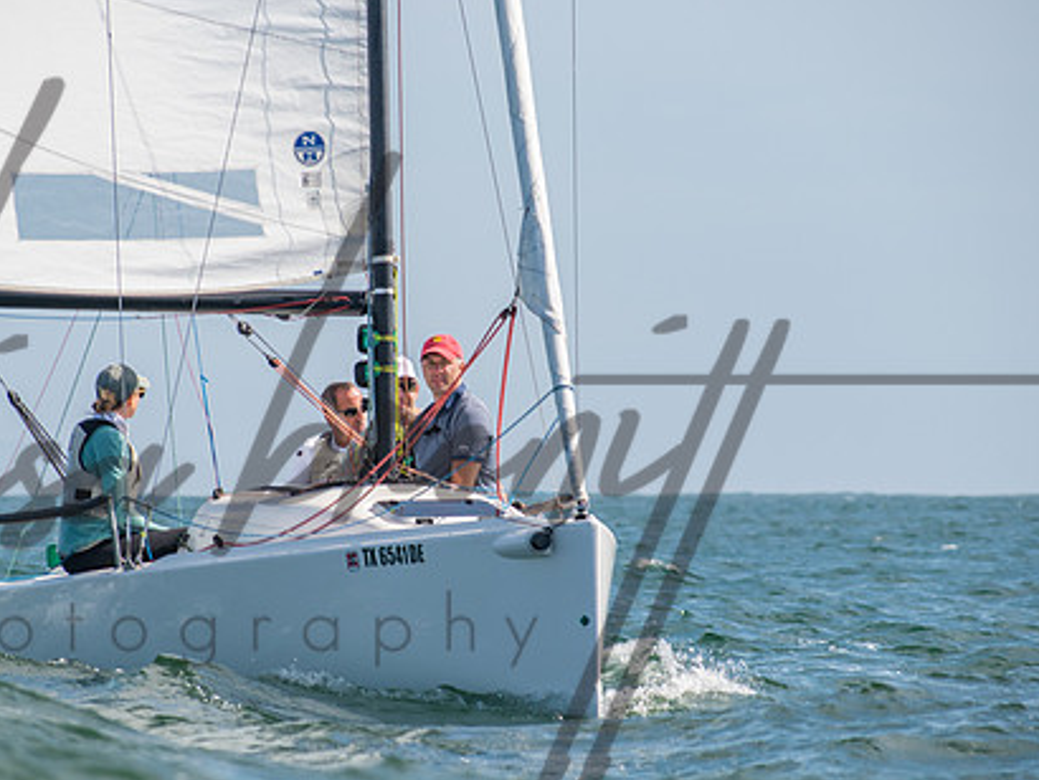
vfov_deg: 4.5
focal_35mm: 332
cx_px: 426
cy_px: 439
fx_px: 9971
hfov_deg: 6.0
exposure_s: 1/1000
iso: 200
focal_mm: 155
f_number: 6.3
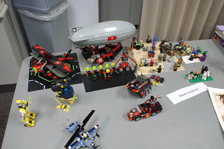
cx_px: 112
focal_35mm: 30
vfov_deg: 43.5
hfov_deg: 62.0
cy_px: 74
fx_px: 187
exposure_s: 1/40
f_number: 4
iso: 500
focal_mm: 20
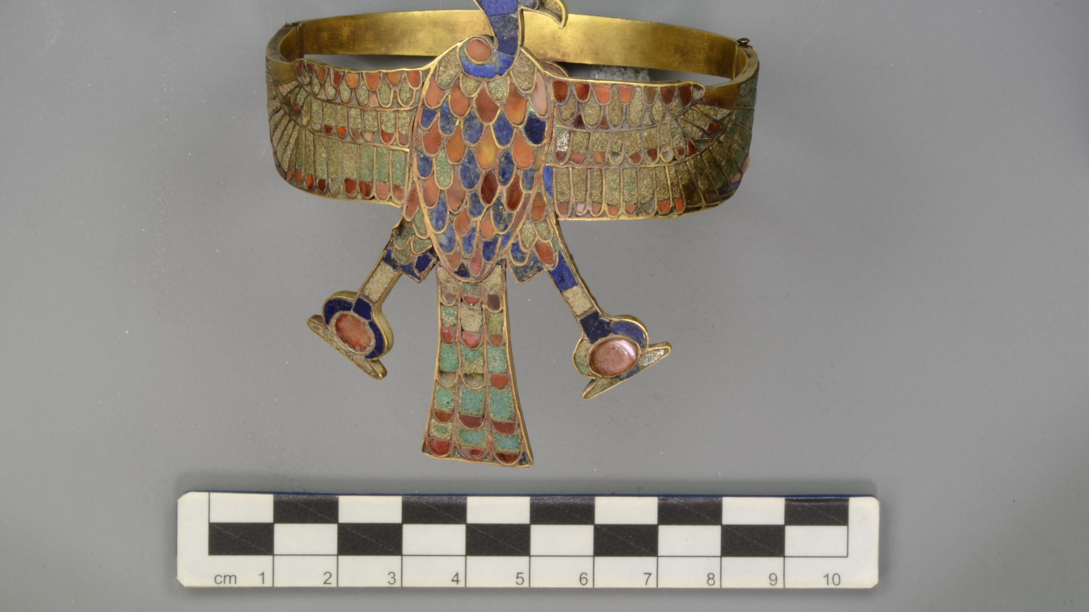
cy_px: 263
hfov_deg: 22.5
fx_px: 2743
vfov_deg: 12.7
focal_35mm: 95
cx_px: 540
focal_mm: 60
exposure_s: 1/1.3
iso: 100
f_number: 32
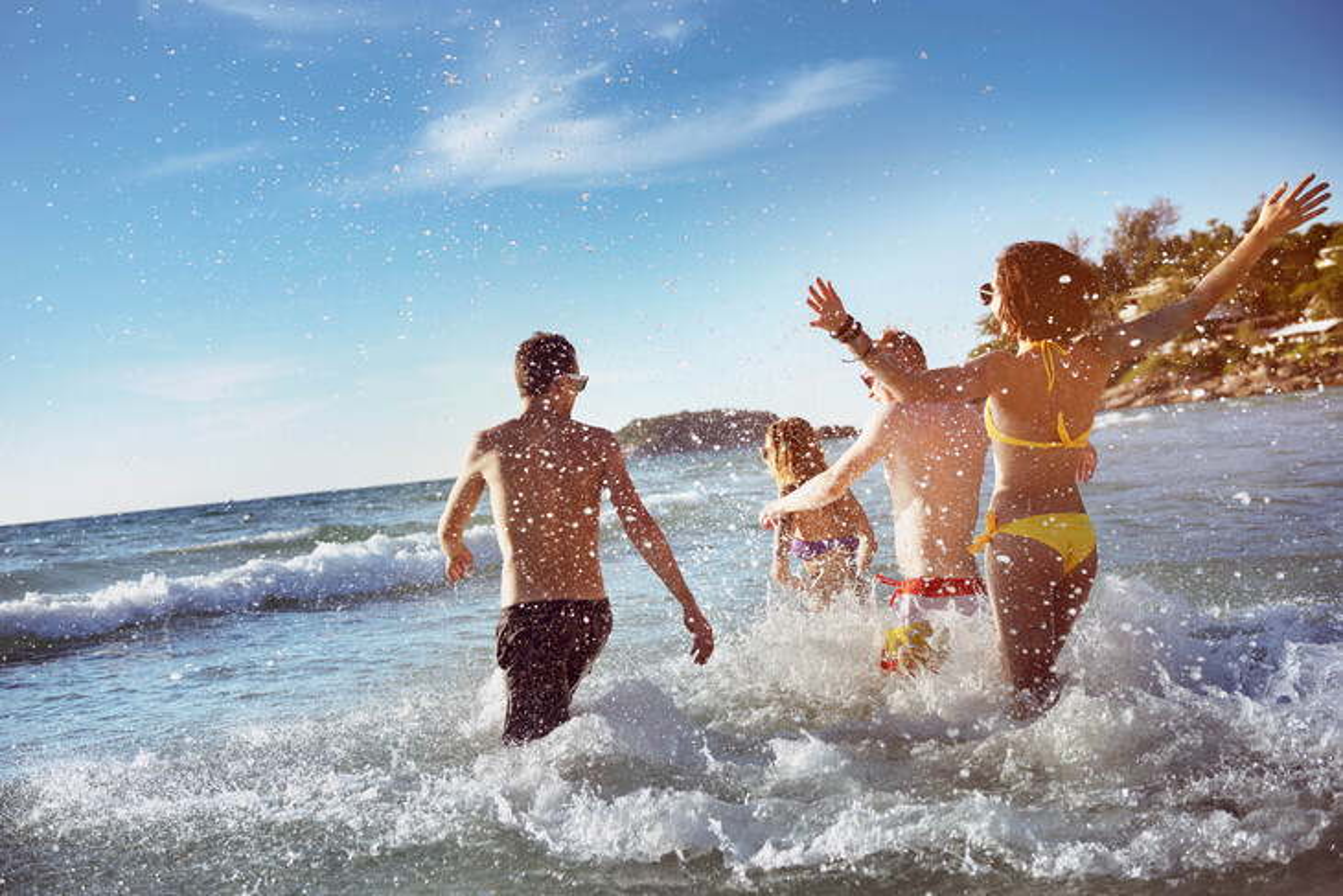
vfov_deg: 31.9
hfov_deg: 46.4
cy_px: 448
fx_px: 1567
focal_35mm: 42
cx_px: 672
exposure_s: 1/1000
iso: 100
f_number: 10
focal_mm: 42
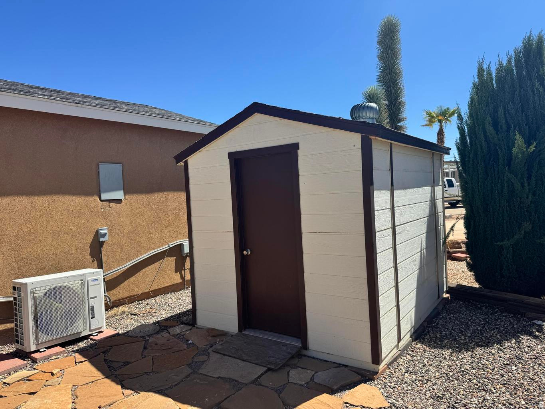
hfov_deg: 71.6
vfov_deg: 56.8
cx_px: 272
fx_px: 378
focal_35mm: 24
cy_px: 204
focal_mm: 6.76
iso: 80
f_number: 1.78
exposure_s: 1/4049
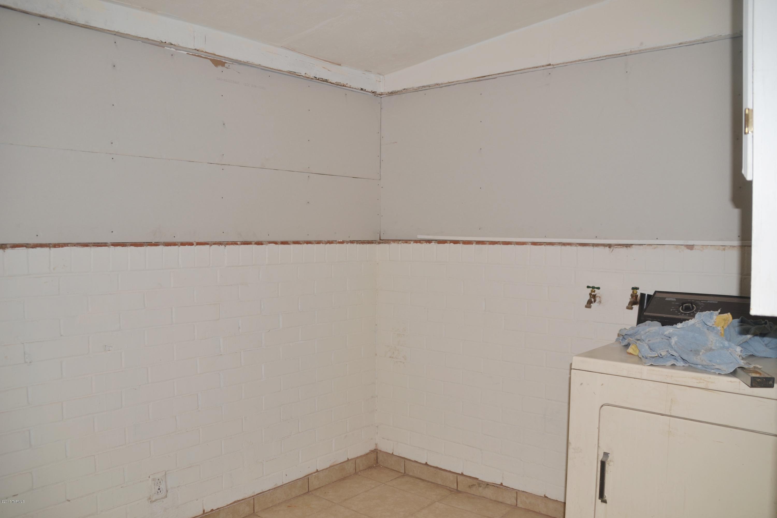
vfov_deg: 43.6
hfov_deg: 61.9
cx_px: 388
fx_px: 647
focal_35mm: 30
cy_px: 259
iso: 100
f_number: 3.5
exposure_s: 1/60
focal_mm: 20
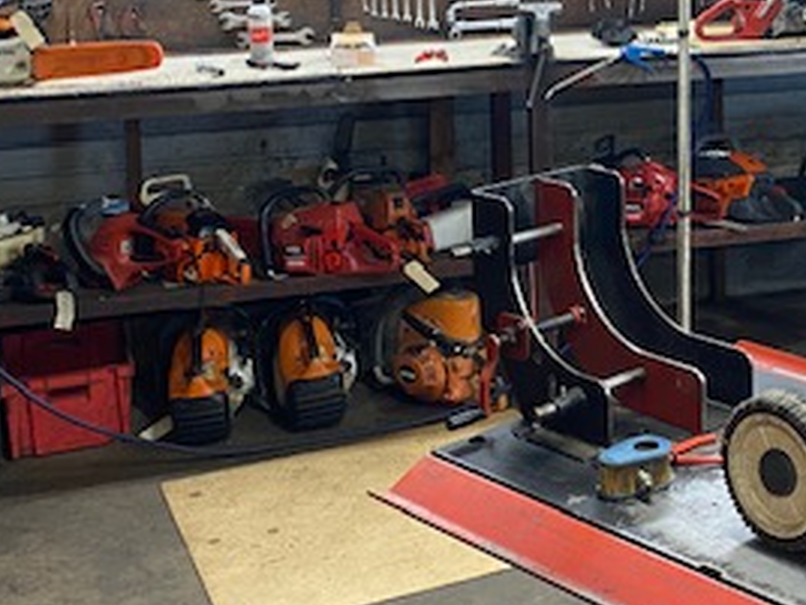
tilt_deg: -8.5
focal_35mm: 62
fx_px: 1444
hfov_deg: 29.9
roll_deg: +0.5
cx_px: 725
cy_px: 24
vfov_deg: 22.9
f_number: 1.8
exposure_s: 1/50
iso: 100
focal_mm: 4.25
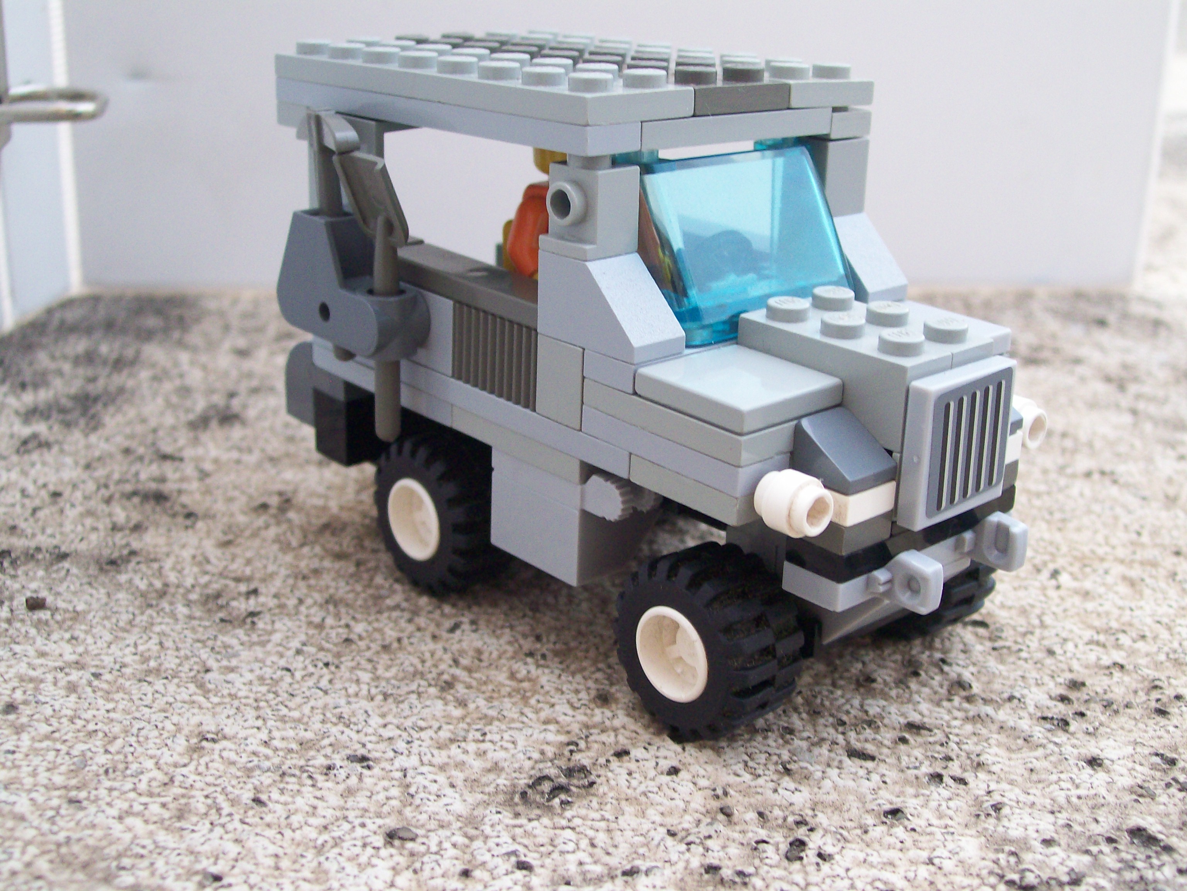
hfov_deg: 42.1
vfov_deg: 32.2
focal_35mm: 45
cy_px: 446
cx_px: 594
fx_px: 1543
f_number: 3
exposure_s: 1/42
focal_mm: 7.6
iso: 143
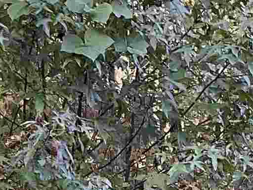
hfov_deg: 11.4
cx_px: 138
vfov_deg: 8.3
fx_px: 1272
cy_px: 315
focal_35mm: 174
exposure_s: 1/122
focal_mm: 3
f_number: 1.8
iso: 50
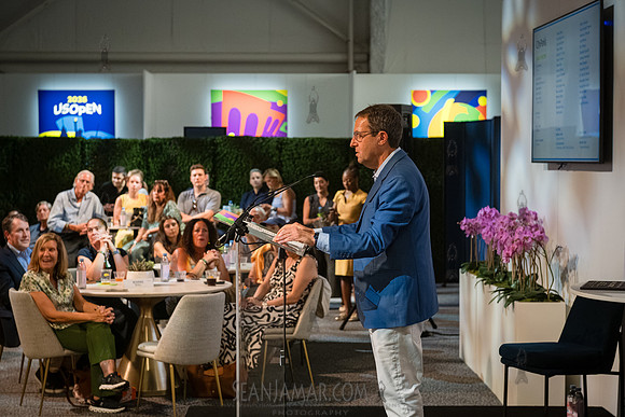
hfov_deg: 28.4
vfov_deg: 19.2
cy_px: 208
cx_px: 312
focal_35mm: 71
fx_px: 1233
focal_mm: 70
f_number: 4.5
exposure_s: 1/320
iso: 8000
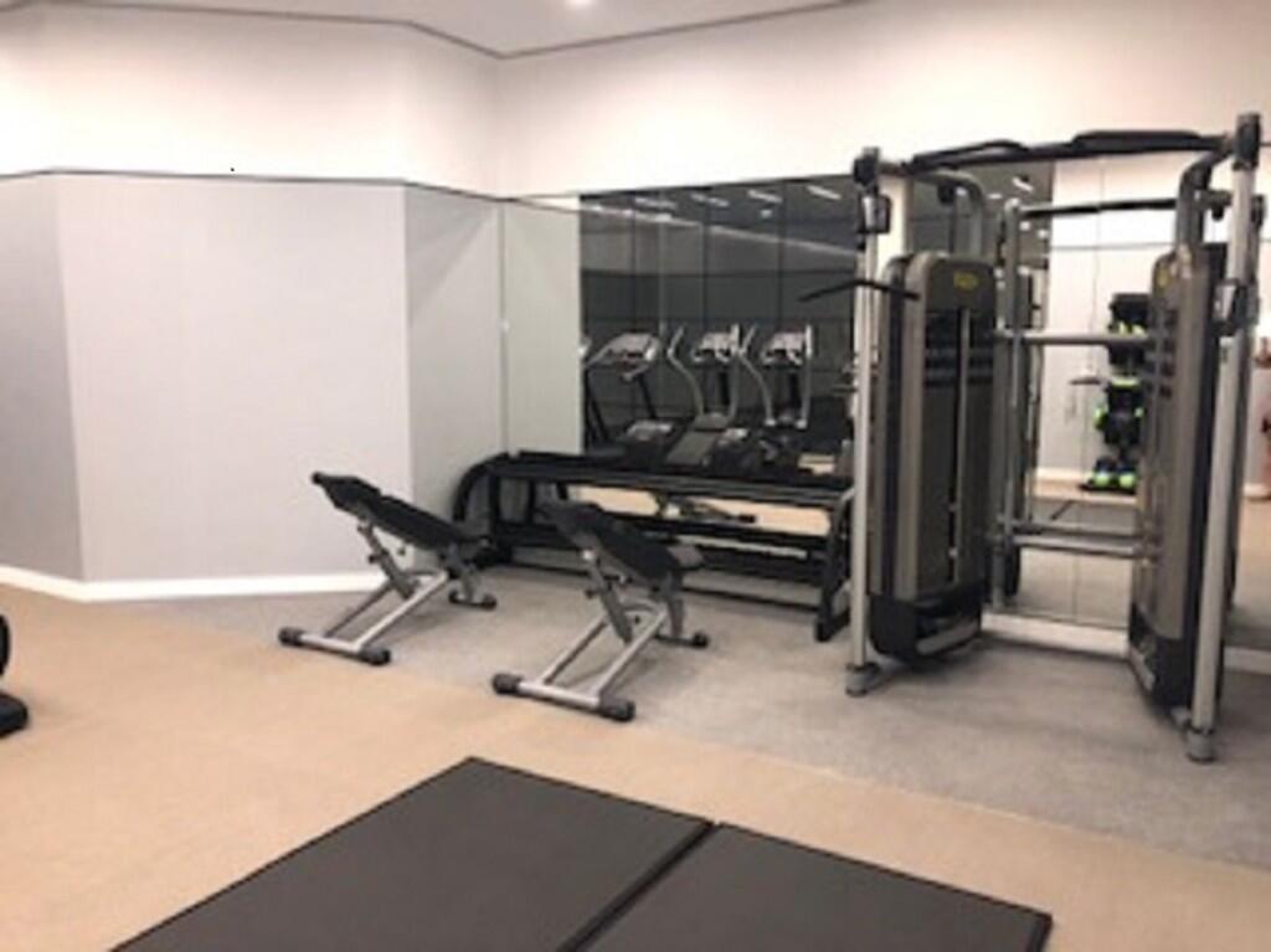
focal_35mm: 28
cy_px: 476
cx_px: 636
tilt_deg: -9.8
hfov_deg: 63.5
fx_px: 1028
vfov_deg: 49.7
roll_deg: -0.1
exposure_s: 1/90
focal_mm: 3.99
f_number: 1.8
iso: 100
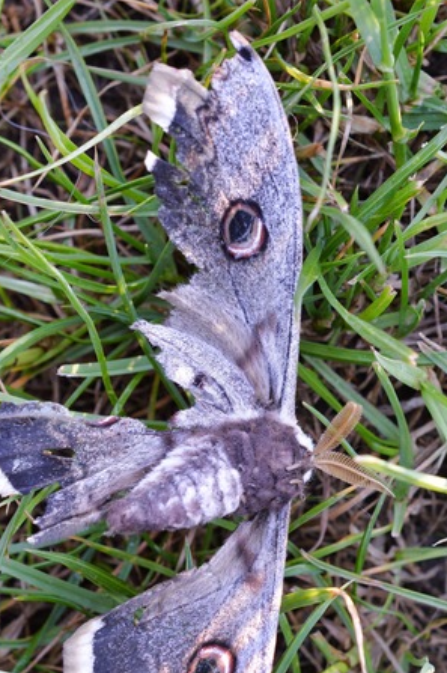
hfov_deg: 15.9
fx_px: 1605
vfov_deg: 23.6
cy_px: 434
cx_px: 213
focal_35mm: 86
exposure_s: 1/80
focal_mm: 40
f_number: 8
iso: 400
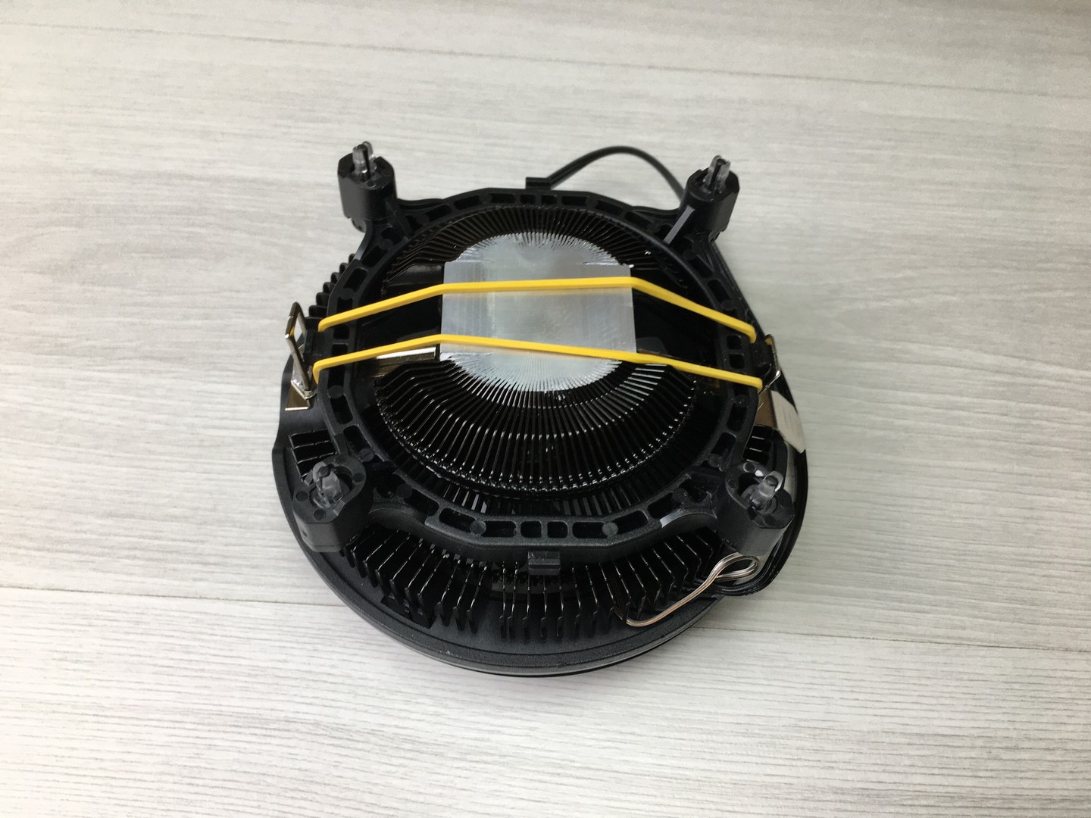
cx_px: 546
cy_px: 409
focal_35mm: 29
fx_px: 914
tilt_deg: -58.6
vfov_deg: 48.2
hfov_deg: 61.7
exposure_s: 1/100
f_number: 2.2
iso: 40
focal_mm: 4.15
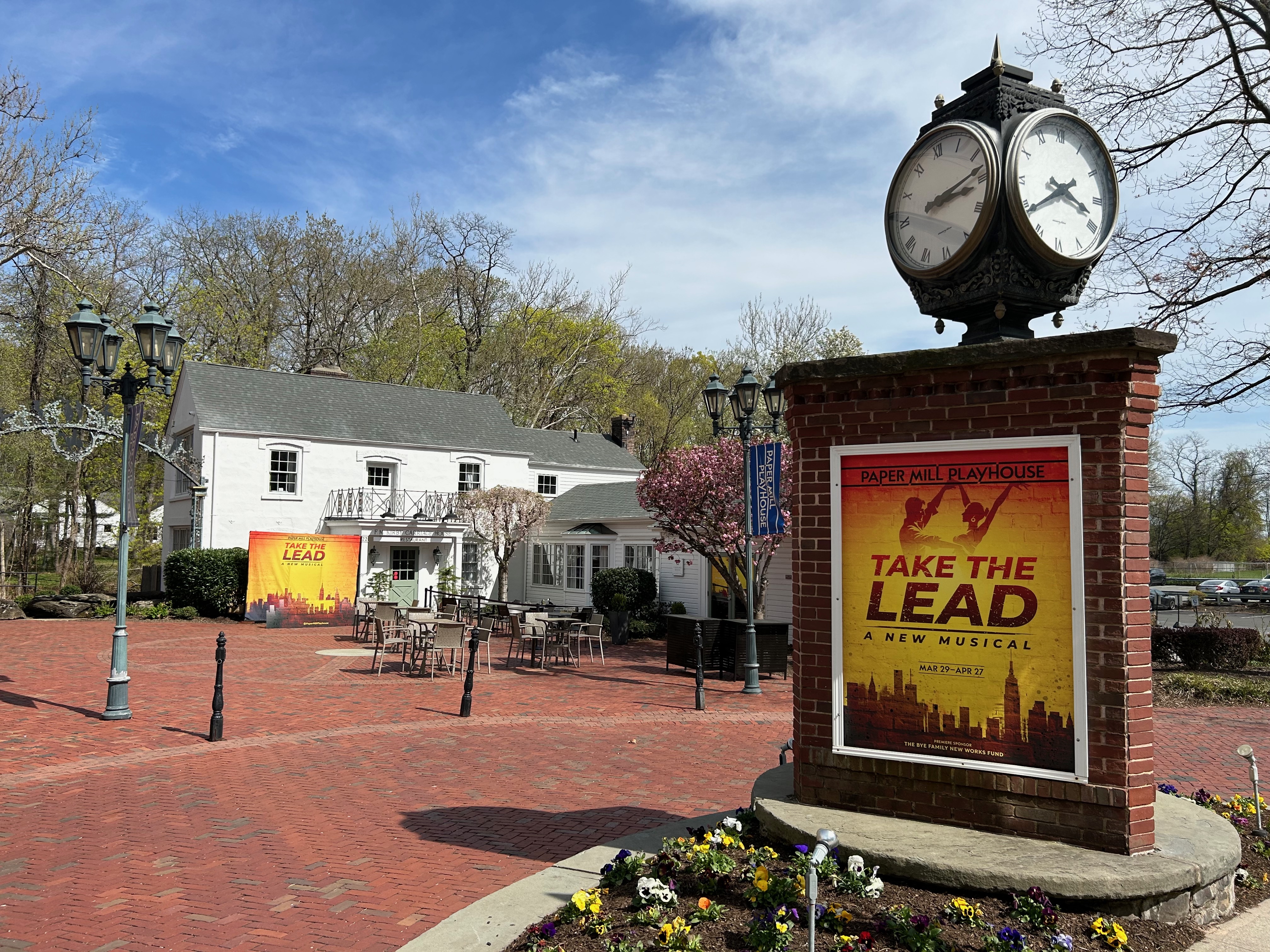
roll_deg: -0.2
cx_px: 635
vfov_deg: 53.1
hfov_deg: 67.3
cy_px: 476
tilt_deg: +3.5
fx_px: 954
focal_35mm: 26
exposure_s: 1/5319
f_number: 1.5
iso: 50
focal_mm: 5.7
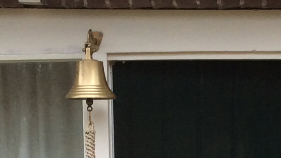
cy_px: 335
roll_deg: +0.1
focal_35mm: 140
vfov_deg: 8.2
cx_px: 232
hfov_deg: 15.2
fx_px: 1043
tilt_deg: -9.5
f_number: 2.4
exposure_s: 1/33
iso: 32
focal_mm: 3.3
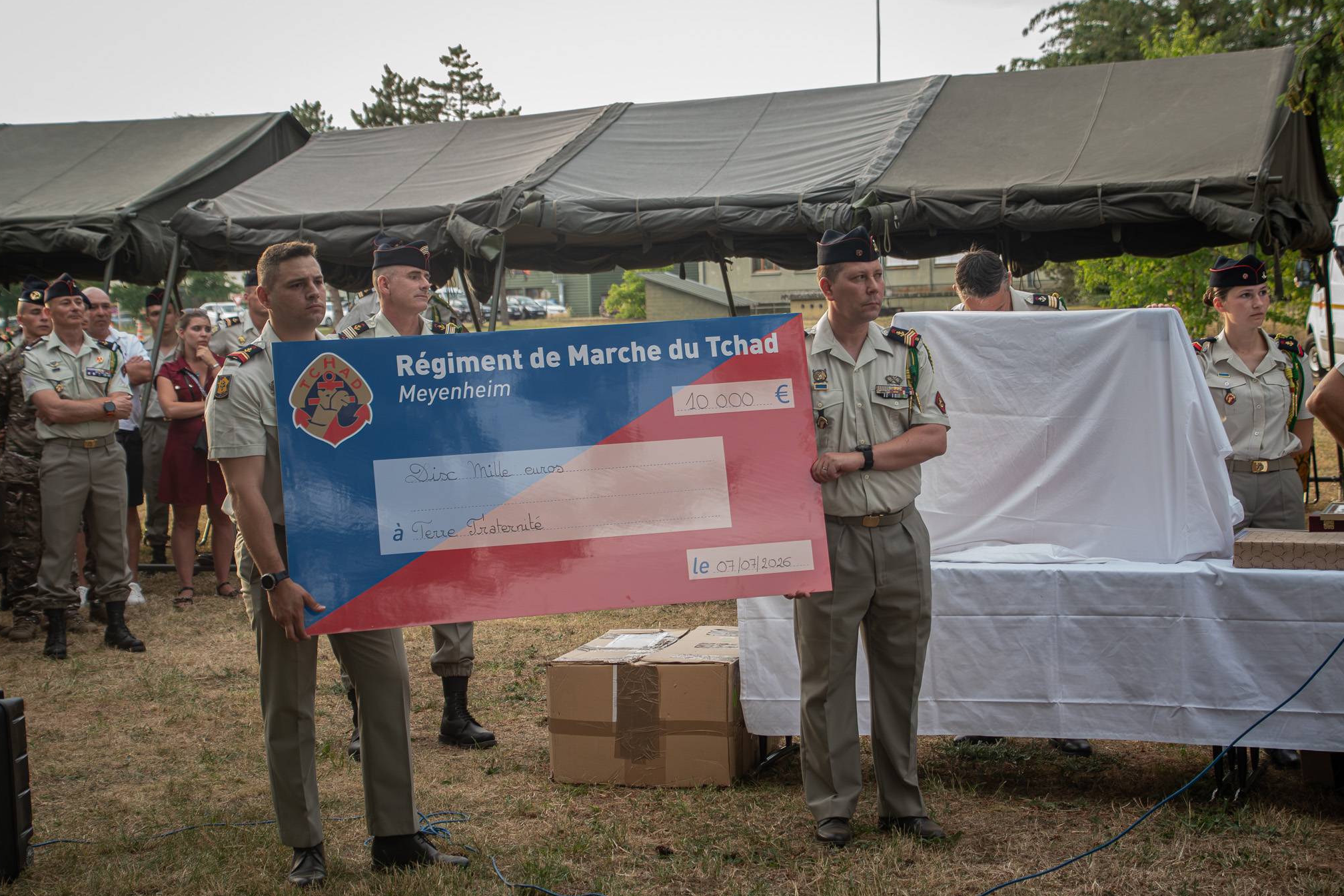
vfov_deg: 20.3
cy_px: 447
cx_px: 663
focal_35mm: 67
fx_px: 2501
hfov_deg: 30.1
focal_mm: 44
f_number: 4.5
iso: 2500
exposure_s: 1/250
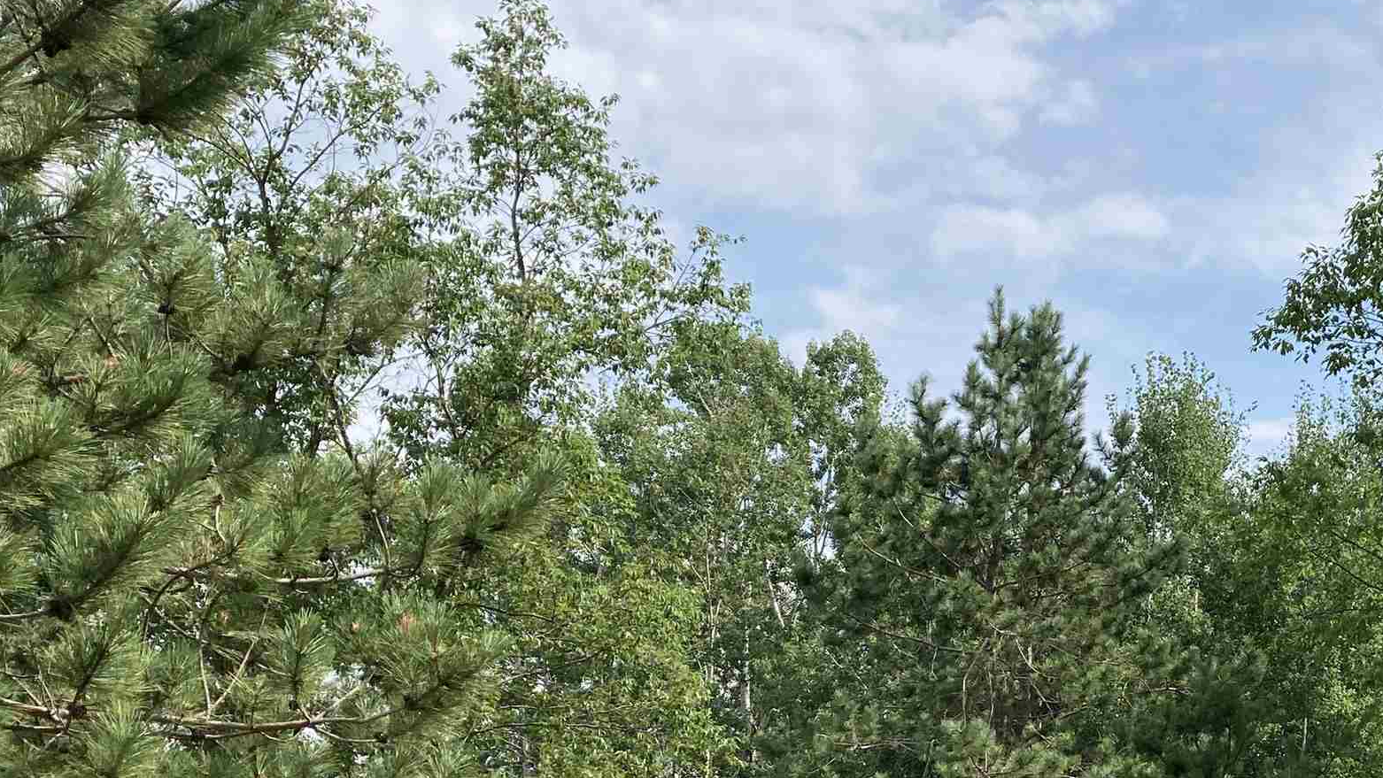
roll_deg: -1.0
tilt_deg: +10.1
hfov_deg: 33.3
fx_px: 2201
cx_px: 1217
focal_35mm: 60
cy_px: 623
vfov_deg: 19.8
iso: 20
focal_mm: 3.99
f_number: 1.8
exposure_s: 1/1675
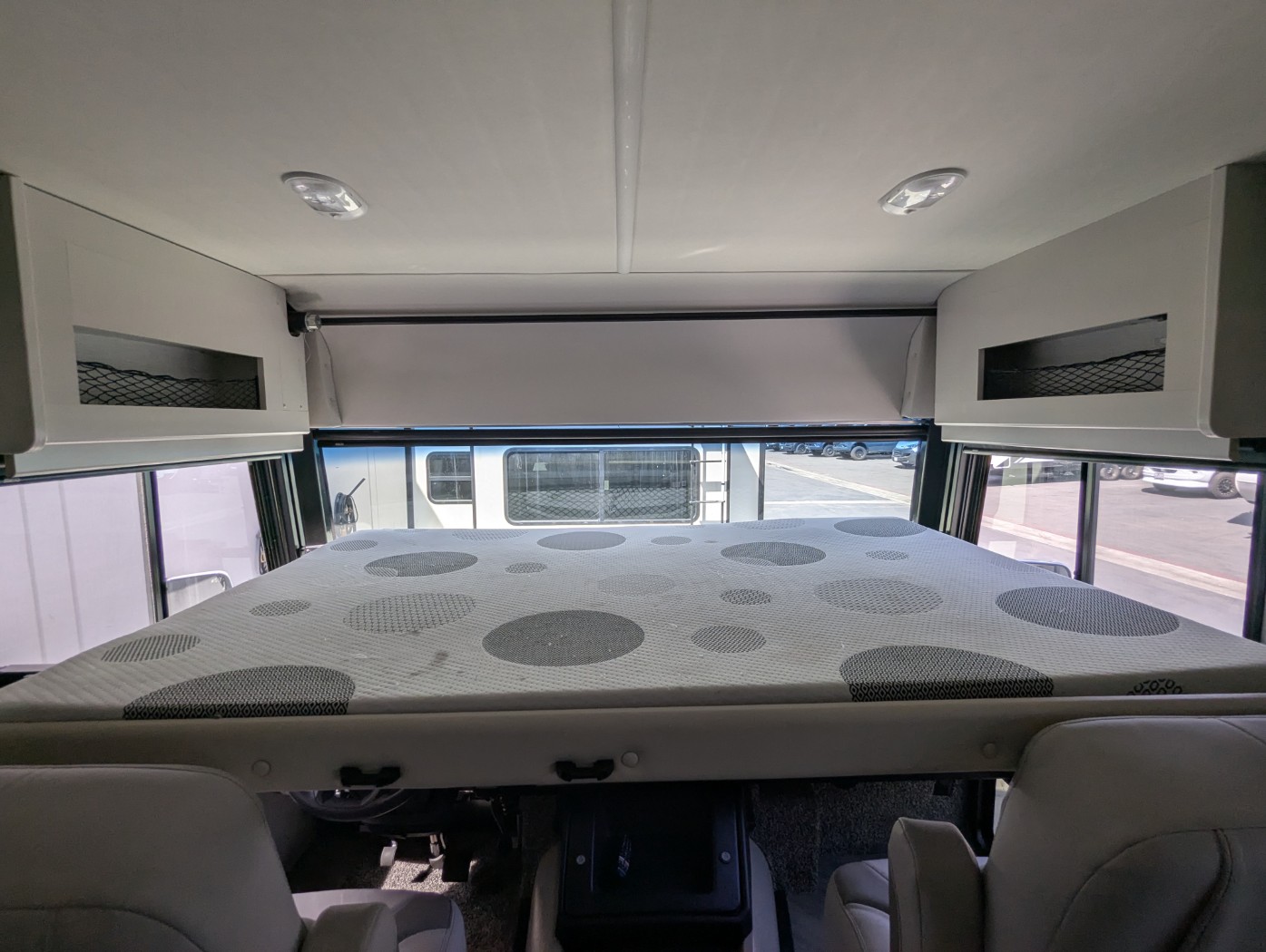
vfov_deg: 78.2
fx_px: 586
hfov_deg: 94.4
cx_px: 633
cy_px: 476
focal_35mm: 16
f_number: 2.2
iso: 44
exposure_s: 1/562
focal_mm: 2.35
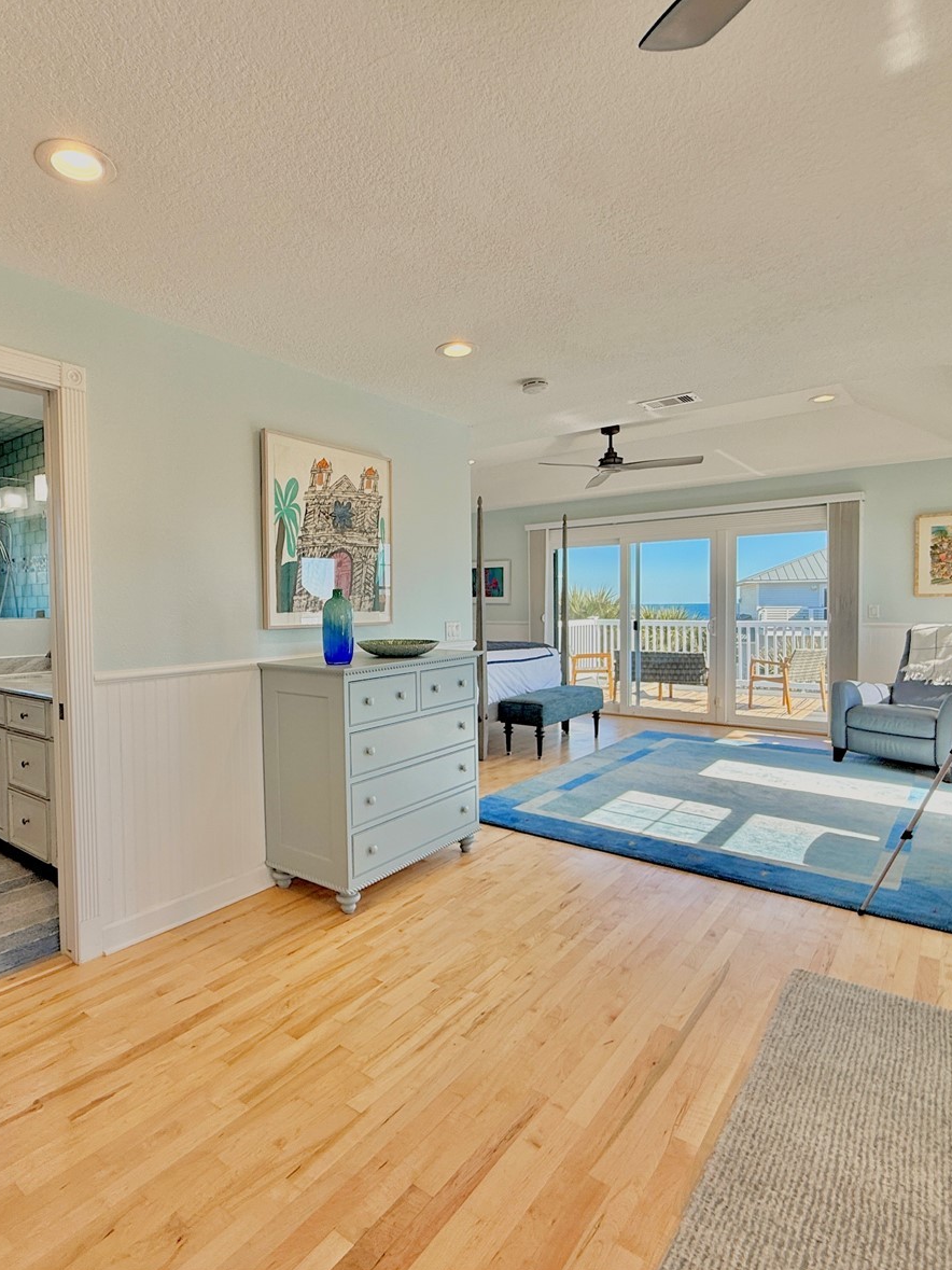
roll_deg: +0.6
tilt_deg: -1.5
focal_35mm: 19
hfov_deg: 68.1
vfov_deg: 84.7
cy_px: 627
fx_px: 697
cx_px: 387
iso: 64
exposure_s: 1/193
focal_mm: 2.22
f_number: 2.2
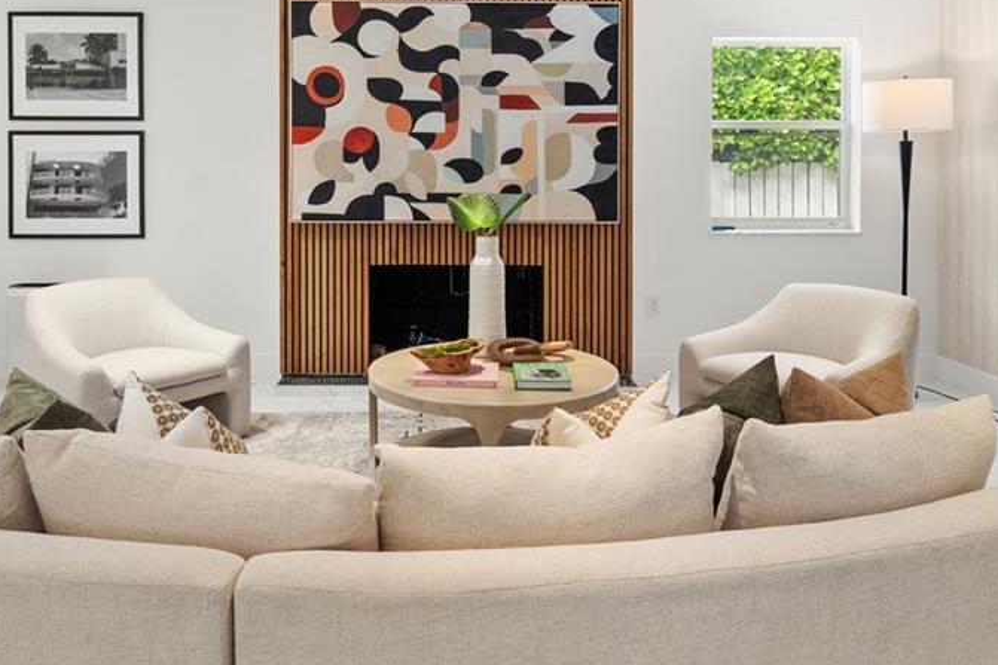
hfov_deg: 60.2
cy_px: 199
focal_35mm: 31
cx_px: 446
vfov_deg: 41.5
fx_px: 859
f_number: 8
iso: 640
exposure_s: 1/10
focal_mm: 13
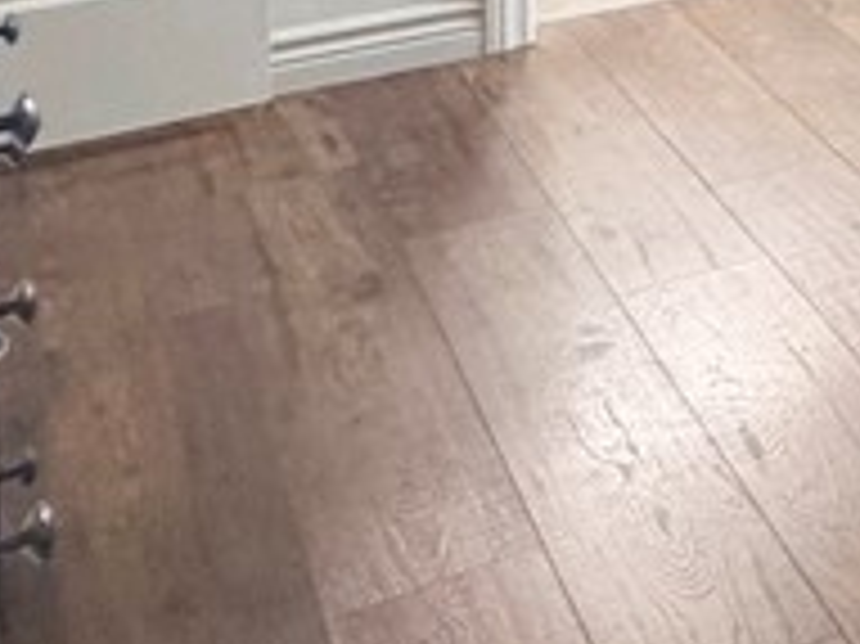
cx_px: 2089
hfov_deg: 14.9
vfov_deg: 16.2
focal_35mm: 75
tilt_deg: -2.4
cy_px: -549
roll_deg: -1.5
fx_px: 1862
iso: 200
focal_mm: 2.22
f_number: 2.2
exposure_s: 1/120
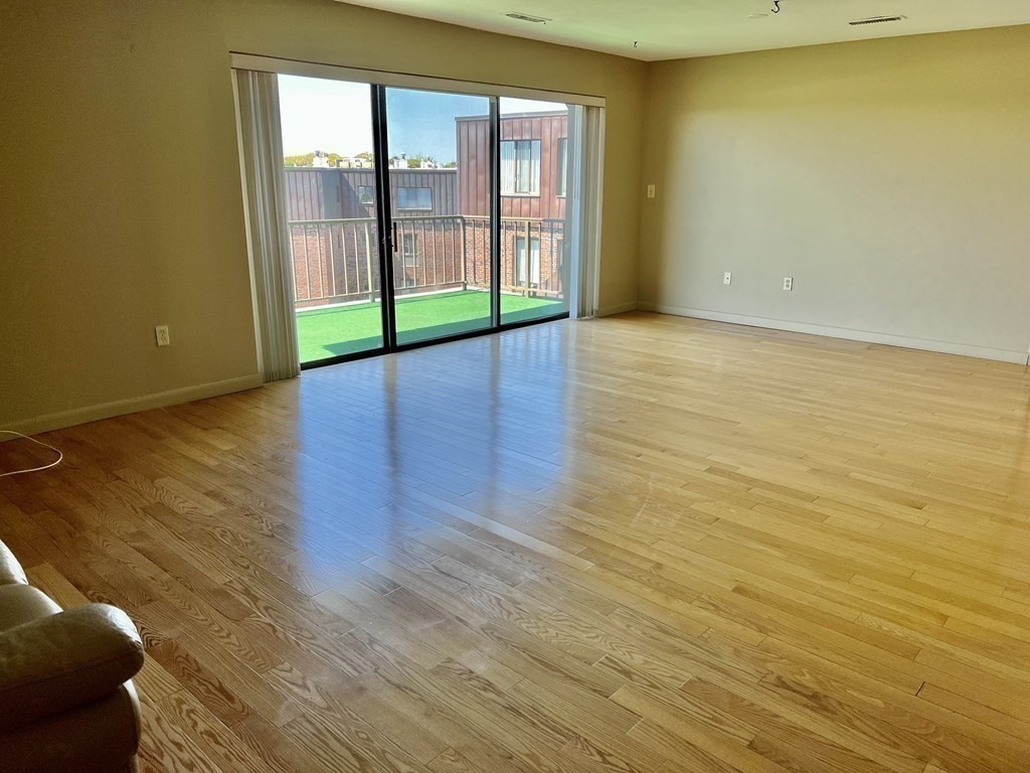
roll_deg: +0.1
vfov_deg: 53.1
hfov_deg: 67.3
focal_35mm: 26
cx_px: 515
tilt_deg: -16.7
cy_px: 386
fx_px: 774
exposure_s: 1/273
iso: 40
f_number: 1.5
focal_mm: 5.7
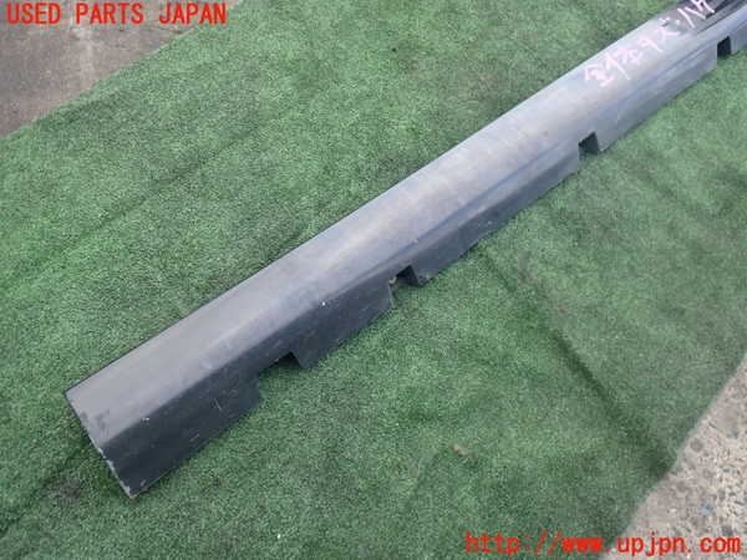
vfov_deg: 46.8
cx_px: 374
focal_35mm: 30
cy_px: 280
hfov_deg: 60.0
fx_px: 647
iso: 100
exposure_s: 1/160
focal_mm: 5.4
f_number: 2.3
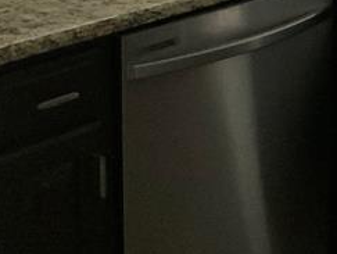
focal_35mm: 122
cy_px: -119
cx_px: 505
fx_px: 1189
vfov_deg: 11.7
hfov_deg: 15.0
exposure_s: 1/30
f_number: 1.8
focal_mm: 3
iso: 320
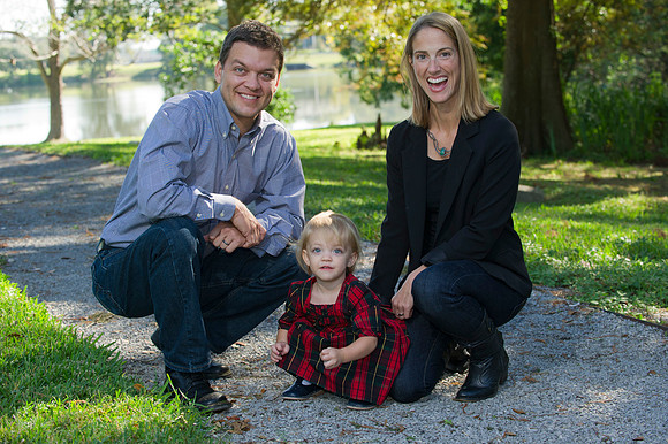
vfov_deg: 19.4
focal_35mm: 70
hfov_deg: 28.9
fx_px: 1298
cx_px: 334
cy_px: 222
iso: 250
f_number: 4.5
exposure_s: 1/125
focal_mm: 70
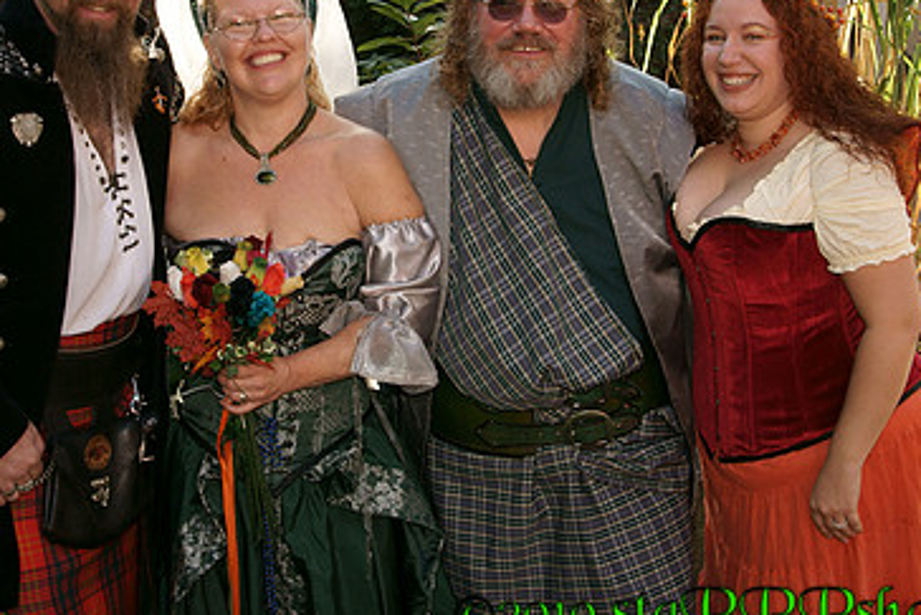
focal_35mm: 67
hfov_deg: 30.0
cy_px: 168
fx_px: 1715
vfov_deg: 20.2
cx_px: 367
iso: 400
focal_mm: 28
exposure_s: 1/160
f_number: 7.1
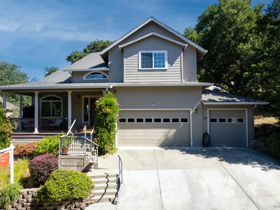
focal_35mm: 24
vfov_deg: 56.8
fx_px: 194
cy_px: 105
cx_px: 133
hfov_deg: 71.6
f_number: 2.8
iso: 100
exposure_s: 1/1000
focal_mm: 8.38
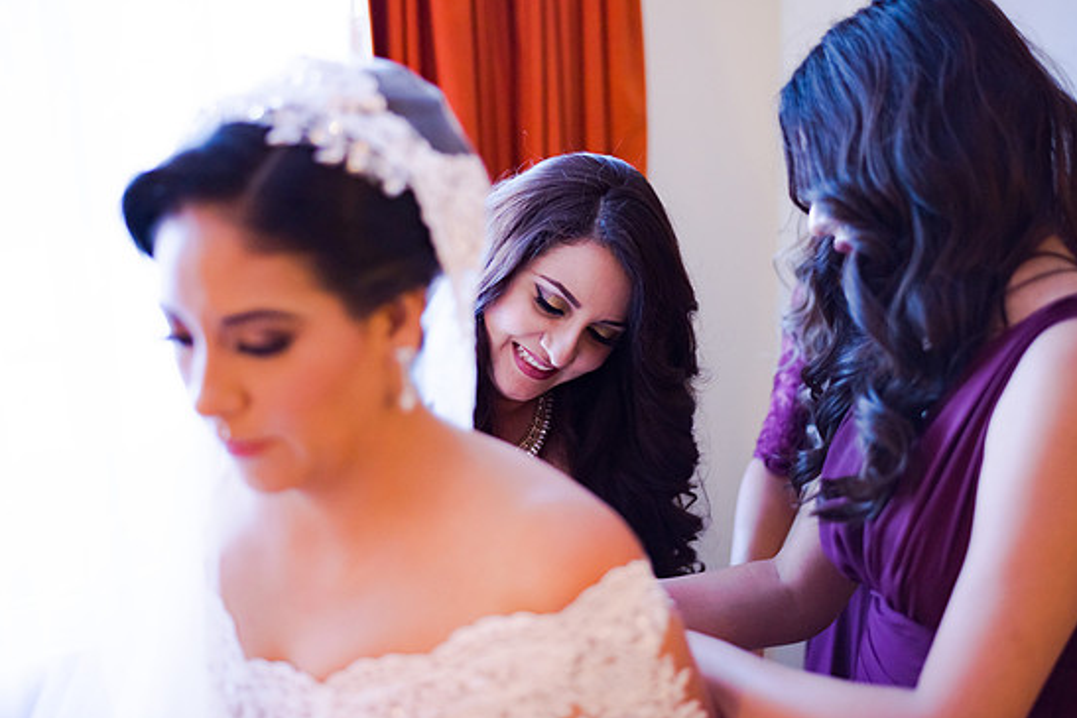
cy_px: 345
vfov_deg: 25.5
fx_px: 1586
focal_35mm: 53
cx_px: 551
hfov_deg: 37.5
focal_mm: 50
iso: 1600
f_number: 1.8
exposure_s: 1/500
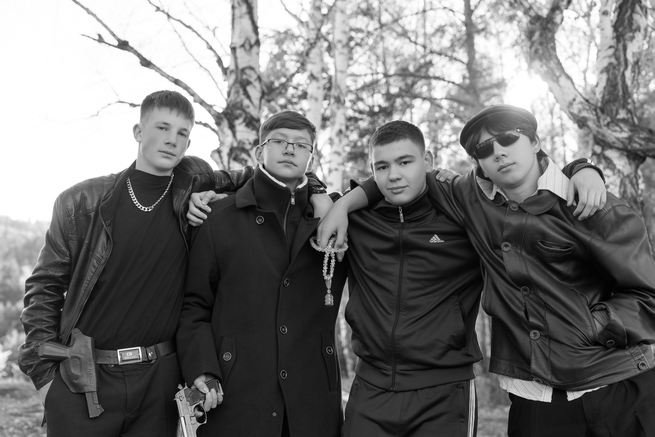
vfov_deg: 28.1
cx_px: 328
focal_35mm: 48
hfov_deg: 41.1
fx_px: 873
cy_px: 218
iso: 160
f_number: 4
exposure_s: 1/160
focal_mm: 48
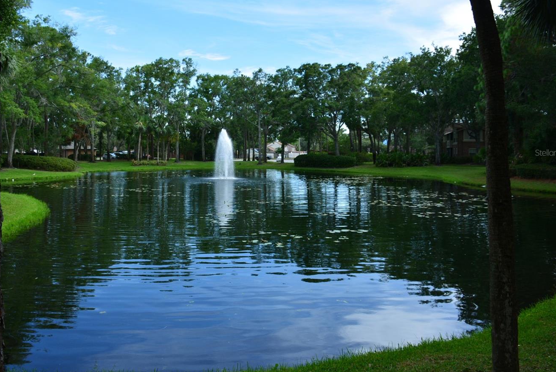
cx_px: 233
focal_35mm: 33
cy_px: 152
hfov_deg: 56.9
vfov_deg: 39.9
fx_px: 510
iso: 160
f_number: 8
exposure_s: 1/250
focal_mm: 18
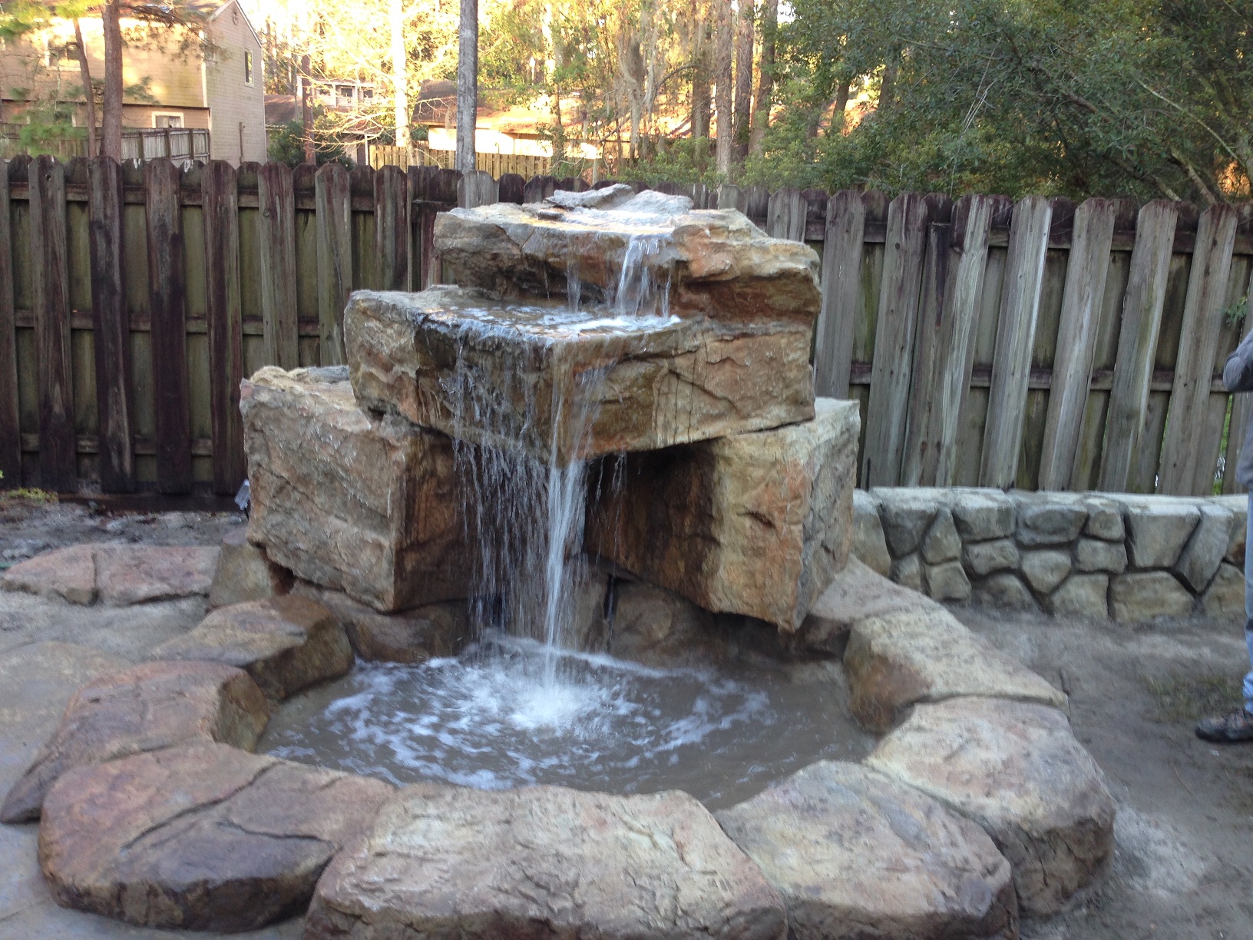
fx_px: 1195
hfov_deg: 55.4
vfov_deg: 42.9
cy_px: 470
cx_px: 626
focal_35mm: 33
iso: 50
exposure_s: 1/30
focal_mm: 4.12
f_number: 2.4
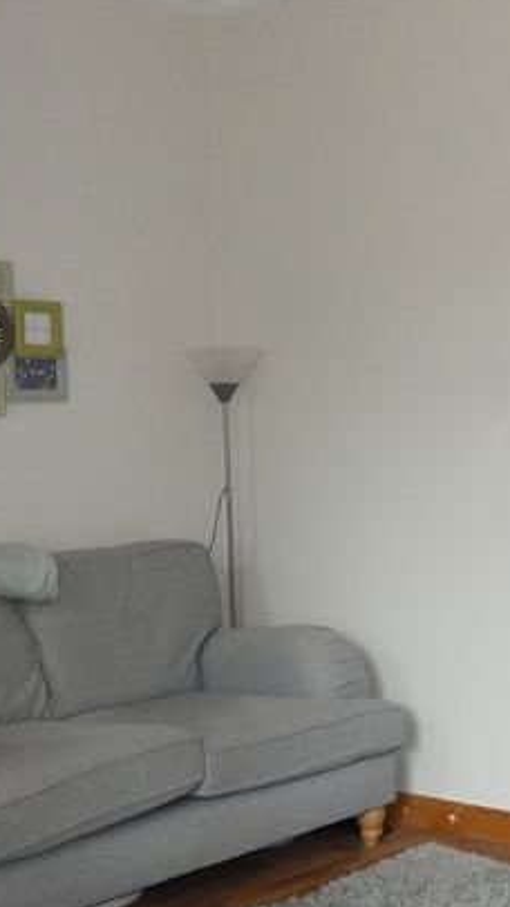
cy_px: 485
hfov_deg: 20.9
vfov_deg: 37.8
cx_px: 544
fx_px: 1324
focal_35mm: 55
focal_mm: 3.6
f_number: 2.8
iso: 250
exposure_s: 1/60
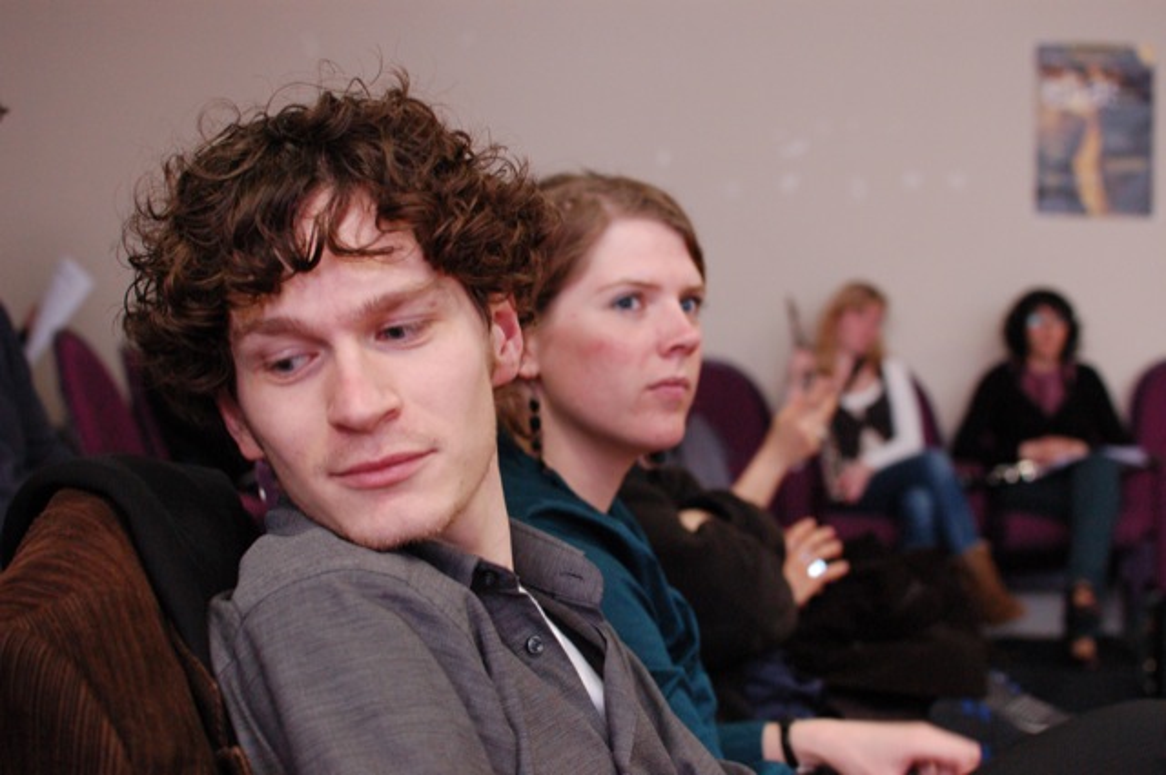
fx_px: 1698
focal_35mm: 52
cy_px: 388
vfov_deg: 25.7
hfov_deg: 37.9
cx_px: 583
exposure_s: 1/50
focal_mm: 35
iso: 1600
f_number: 3.5
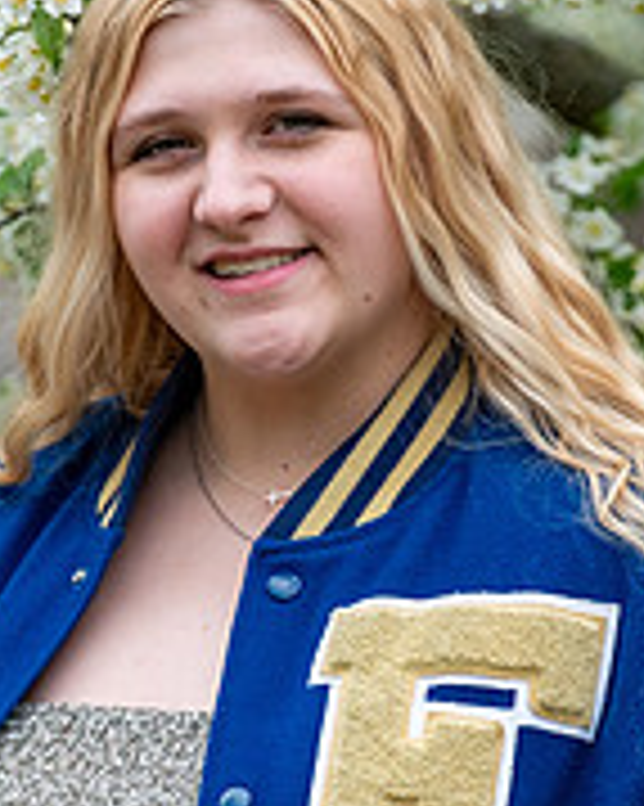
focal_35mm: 409
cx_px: 261
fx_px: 9753
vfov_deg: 4.7
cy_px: 707
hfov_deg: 3.8
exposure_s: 1/500
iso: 250
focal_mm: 115
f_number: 2.8
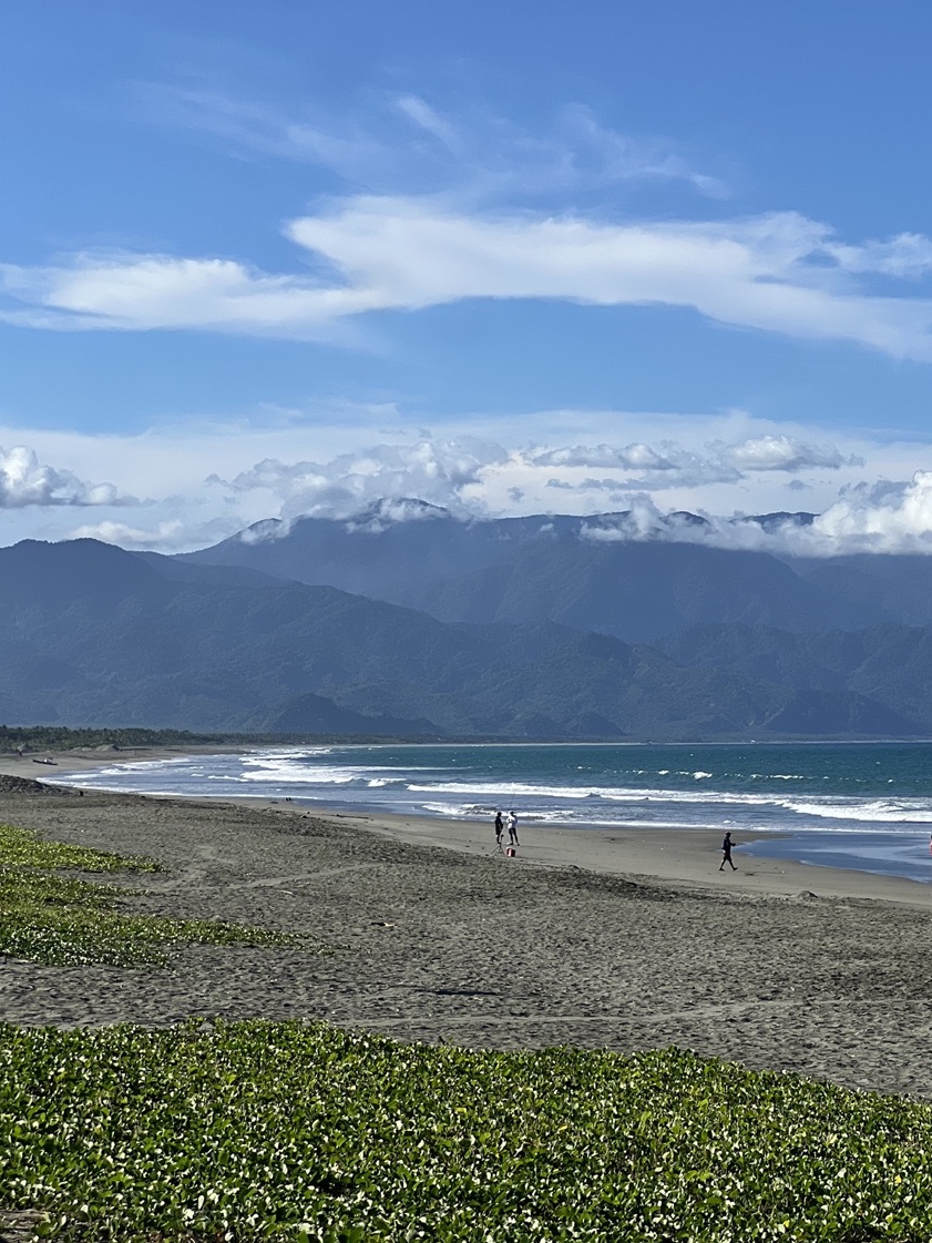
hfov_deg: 14.2
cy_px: 620
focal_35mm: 103
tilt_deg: +1.3
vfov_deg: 19.1
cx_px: 826
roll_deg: +0.0
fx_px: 3697
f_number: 2.8
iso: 32
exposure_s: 1/1033
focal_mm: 9
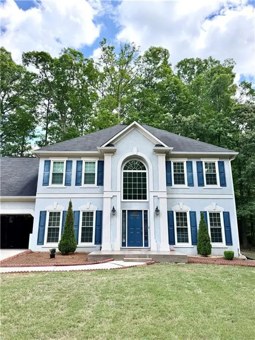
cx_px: 128
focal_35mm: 24
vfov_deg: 71.6
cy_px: 170
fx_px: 236
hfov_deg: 56.8
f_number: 1.78
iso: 100
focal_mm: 6.76
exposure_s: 1/1727
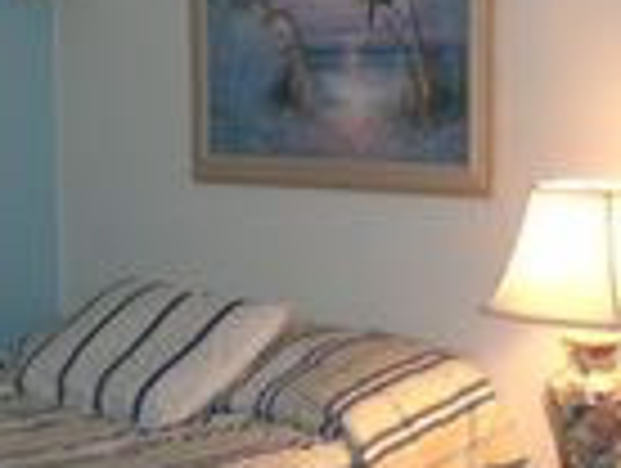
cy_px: 378
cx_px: 315
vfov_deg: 14.6
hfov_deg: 19.4
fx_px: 1815
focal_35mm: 101
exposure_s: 1/60
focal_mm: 6.3
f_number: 3.1
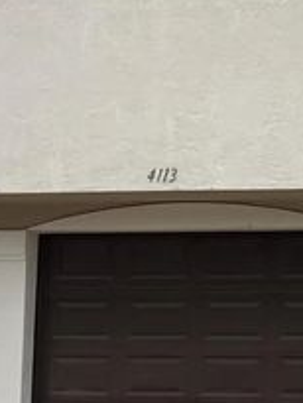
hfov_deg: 13.3
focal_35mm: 108
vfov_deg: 18.2
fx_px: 1259
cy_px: 219
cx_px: 368
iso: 50
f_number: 1.5
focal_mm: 5.7
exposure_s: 1/3571
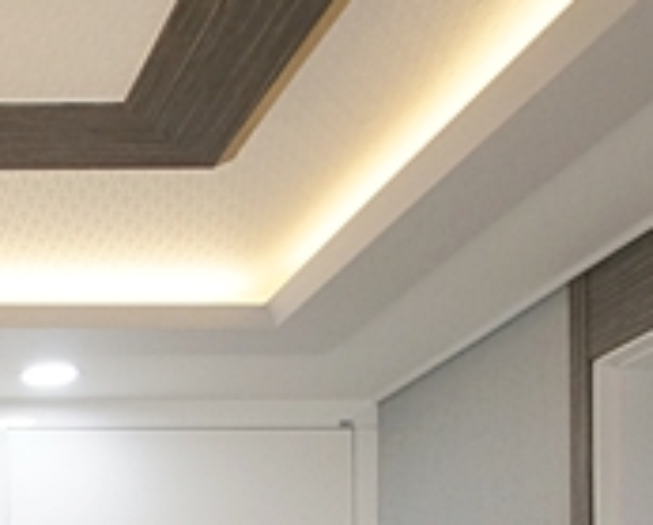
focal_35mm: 65
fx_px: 1258
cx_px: -147
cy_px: 789
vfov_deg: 20.2
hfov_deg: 25.8
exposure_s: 1/40
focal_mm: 10
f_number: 9
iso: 800
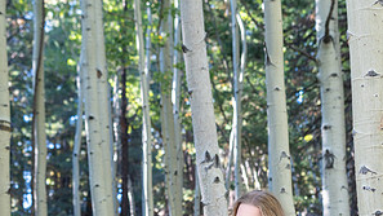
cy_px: 207
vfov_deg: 10.8
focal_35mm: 111
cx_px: 192
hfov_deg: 19.3
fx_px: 1127
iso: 640
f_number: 5.6
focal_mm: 70
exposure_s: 1/160
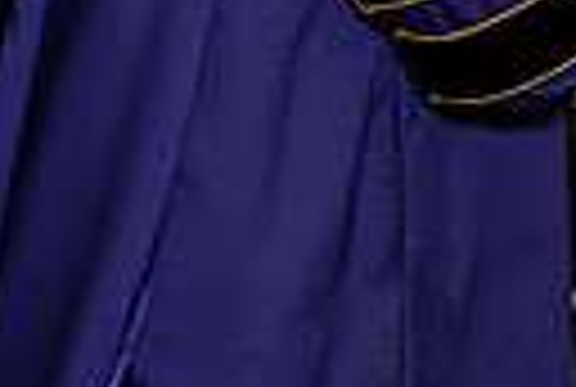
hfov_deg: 6.5
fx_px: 5068
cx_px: 558
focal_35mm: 316
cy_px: -308
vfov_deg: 4.3
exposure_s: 1/200
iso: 1250
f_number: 5
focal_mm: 70
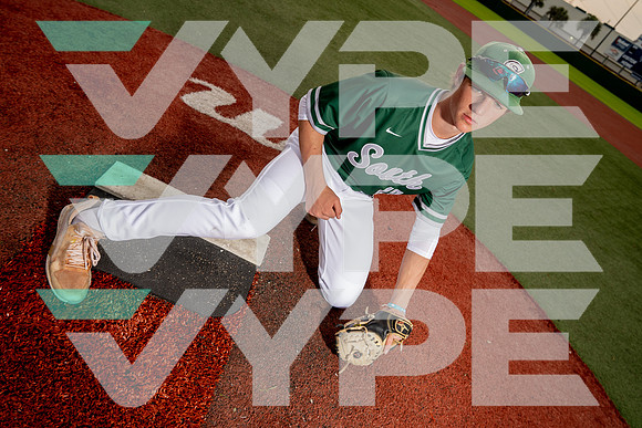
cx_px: 321
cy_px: 214
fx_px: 464
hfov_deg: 69.4
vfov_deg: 49.6
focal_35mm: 26
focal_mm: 26
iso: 250
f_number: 5.6
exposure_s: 1/250
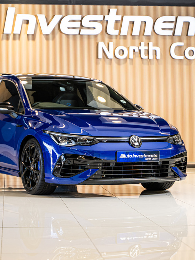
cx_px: 77
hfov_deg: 13.6
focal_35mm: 109
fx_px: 818
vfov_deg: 18.0
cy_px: 129
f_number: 2.8
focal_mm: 75
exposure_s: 1/200
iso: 640
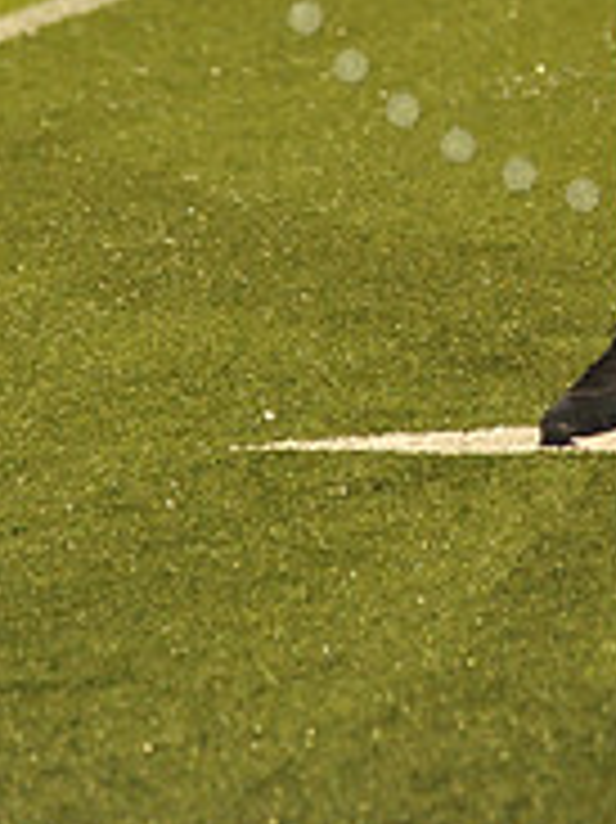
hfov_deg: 3.1
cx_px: 715
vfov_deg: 4.2
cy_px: -324
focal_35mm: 472
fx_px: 11212
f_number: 4
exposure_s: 1/250
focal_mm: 155
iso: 6400
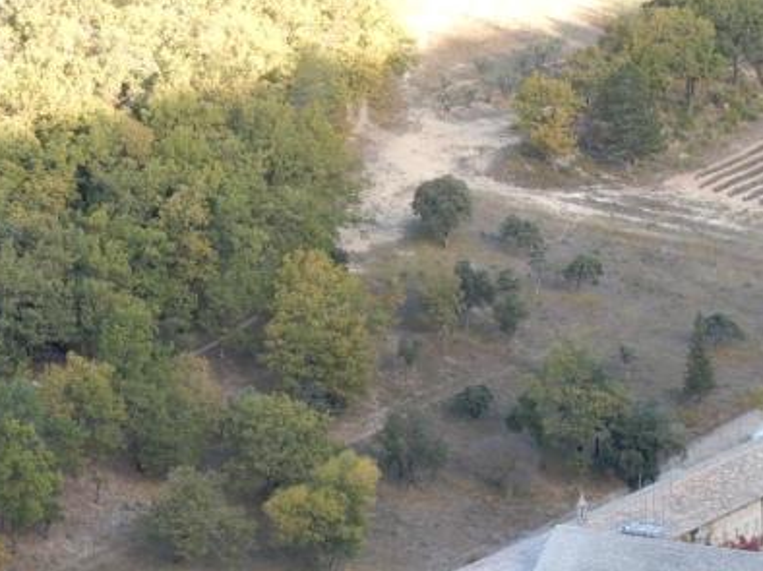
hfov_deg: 10.8
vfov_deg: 8.1
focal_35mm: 182
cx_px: 778
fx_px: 4009
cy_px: 728
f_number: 4.5
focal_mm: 12.5
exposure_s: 1/40
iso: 80
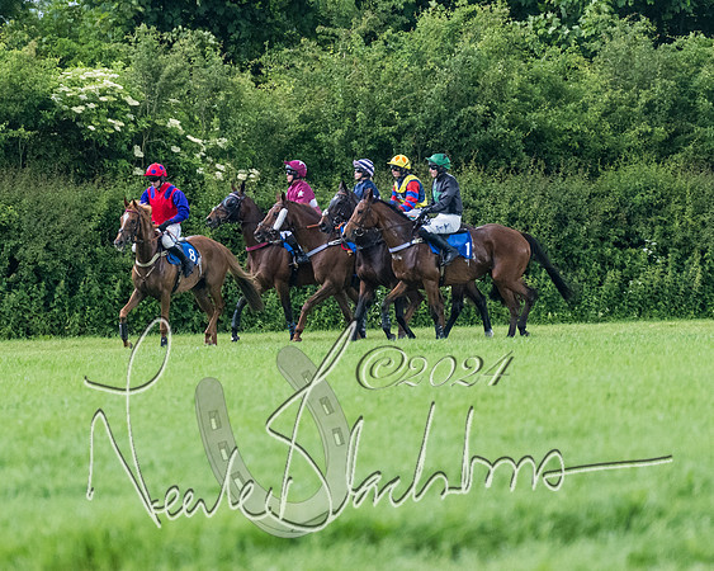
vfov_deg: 2.3
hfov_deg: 2.9
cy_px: 298
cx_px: 319
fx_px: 14255
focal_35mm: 675
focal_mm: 280
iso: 2000
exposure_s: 1/1250
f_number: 4
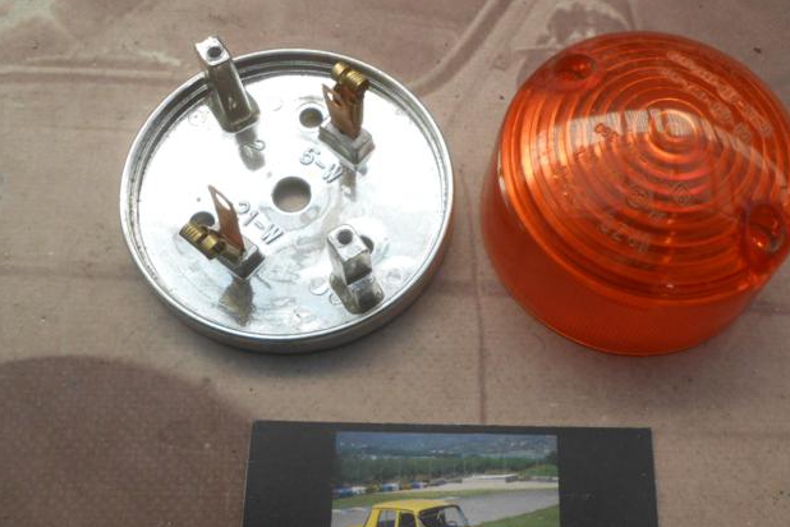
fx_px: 768
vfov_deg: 37.6
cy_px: 331
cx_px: 464
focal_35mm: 35
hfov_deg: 54.1
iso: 125
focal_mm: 4.6
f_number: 3.5
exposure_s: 1/30
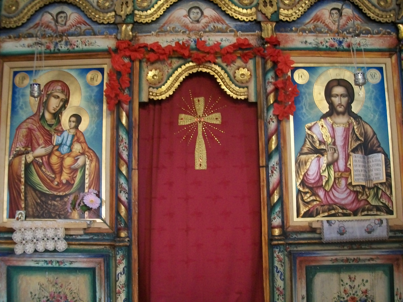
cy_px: 151
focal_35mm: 36
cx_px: 202
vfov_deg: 39.7
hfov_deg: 51.4
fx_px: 419
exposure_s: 1/8
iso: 240
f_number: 2.7
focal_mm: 6
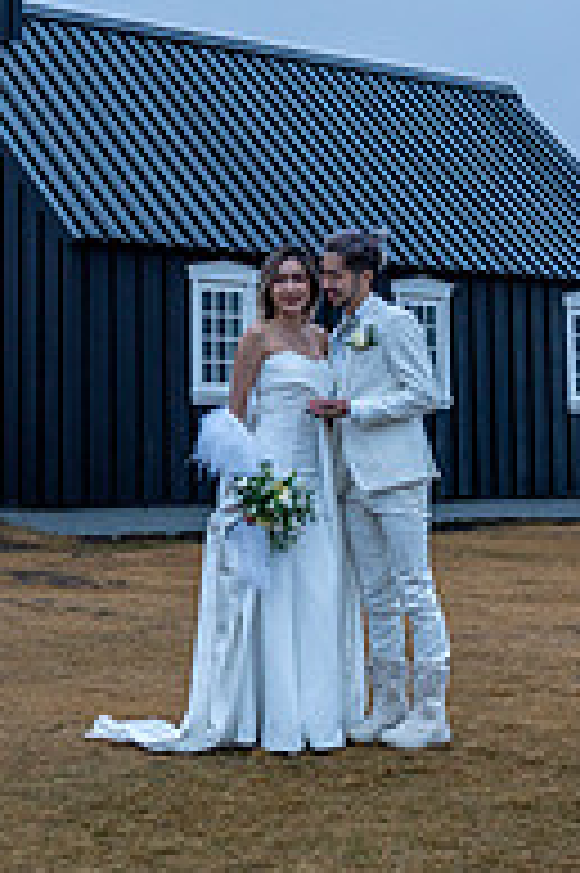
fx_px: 1912
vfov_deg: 25.4
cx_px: 193
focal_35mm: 79
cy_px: 212
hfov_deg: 17.2
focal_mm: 34
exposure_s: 1/20
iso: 400
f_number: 4
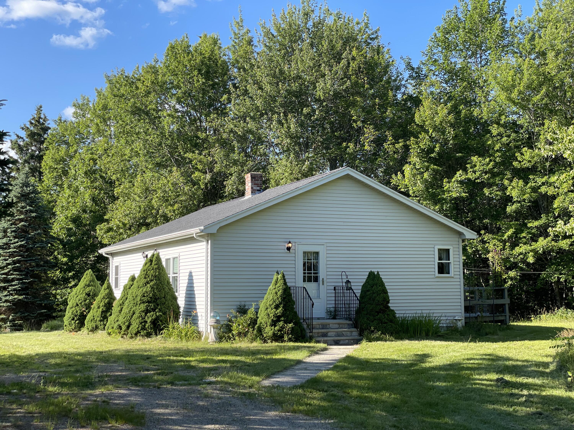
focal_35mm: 52
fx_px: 862
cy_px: 215
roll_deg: +0.5
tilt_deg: +5.4
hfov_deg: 36.8
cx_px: 287
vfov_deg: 28.0
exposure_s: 1/489
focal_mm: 6
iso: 32
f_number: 2
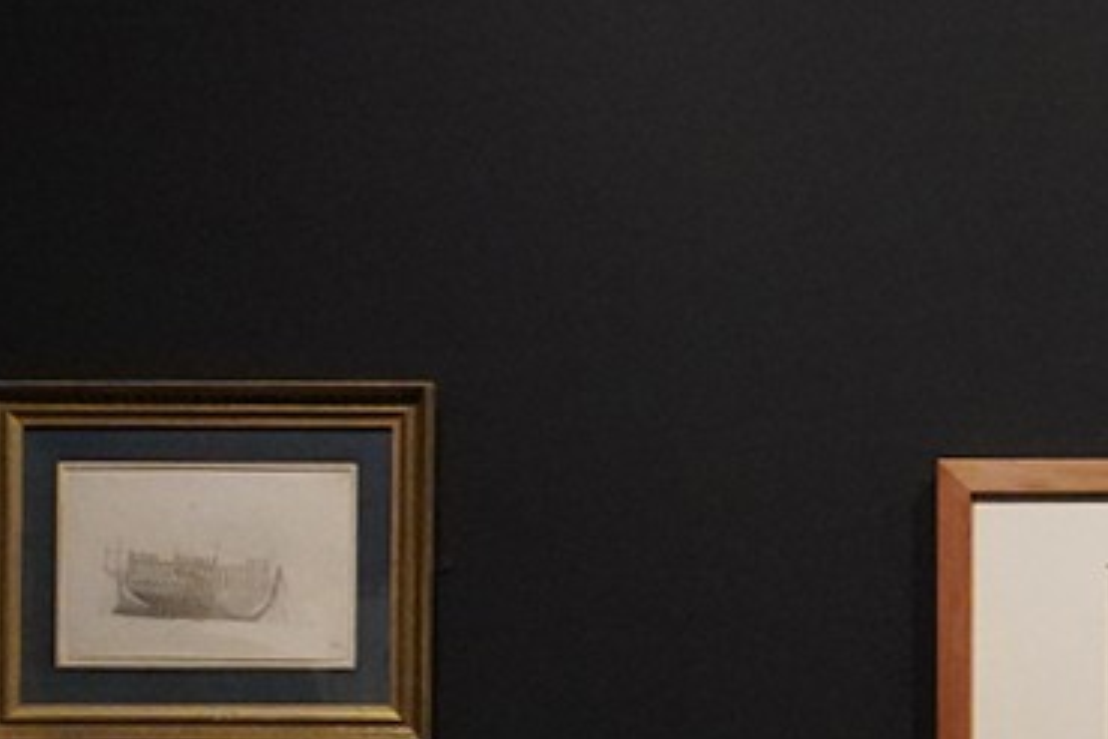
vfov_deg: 6.4
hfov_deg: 8.6
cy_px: 545
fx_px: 6650
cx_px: 2719
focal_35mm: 216
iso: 6400
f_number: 3.5
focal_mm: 40
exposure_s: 1/100
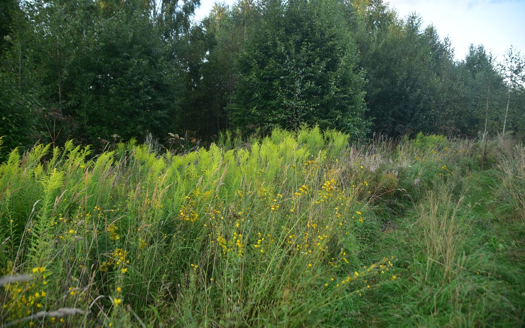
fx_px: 472
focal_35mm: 33
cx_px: 260
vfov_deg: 38.3
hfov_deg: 58.1
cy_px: 153
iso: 200
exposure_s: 1/125
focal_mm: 32
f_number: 3.5
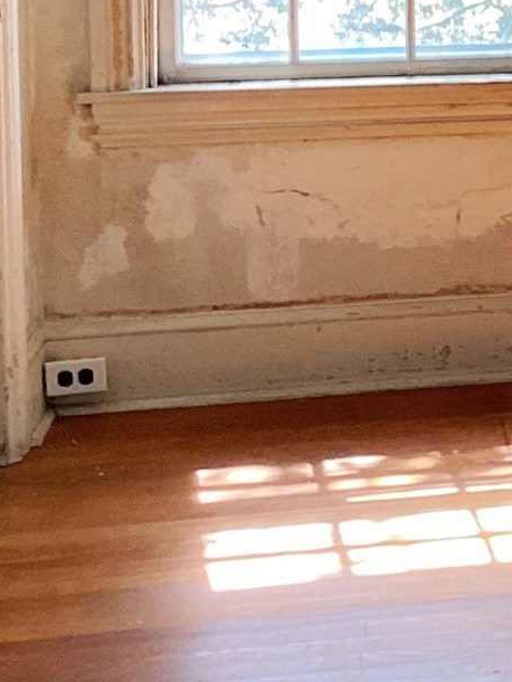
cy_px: -68
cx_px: 905
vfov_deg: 18.2
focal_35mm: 104
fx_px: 2050
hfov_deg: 13.0
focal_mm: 3.3
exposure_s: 1/60
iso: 64
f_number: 2.4
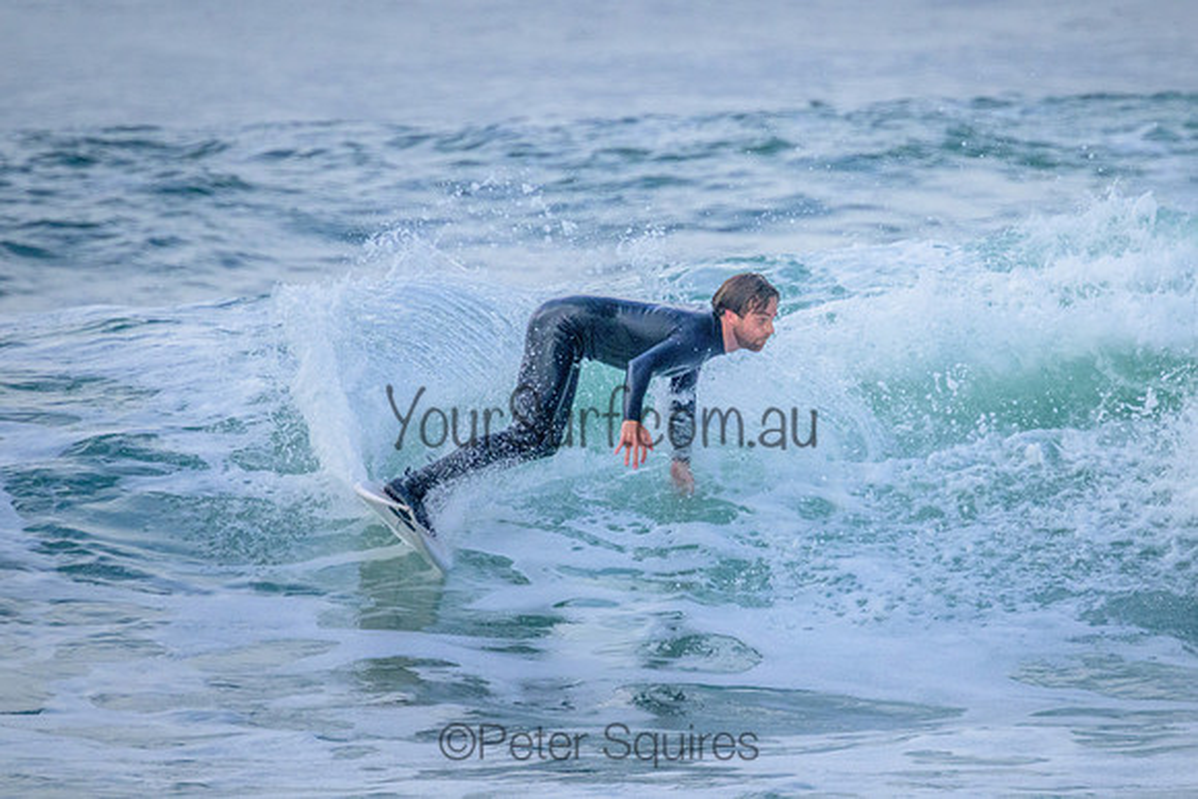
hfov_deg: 2.2
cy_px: 365
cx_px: 702
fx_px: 31267
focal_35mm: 939
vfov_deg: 1.5
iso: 3200
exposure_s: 1/1600
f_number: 11
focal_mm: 800
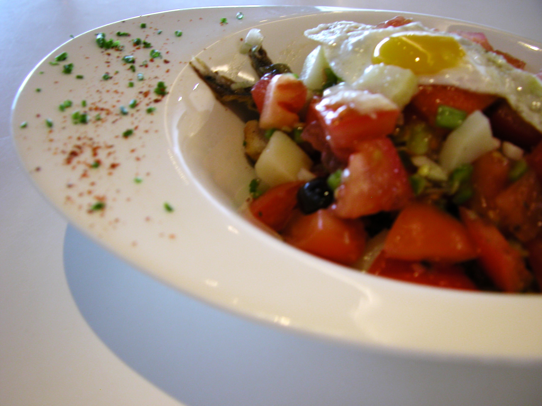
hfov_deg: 52.6
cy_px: 203
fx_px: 548
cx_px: 271
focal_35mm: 35
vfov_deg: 40.7
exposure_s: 1/4.5
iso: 100
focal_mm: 8.9
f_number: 2.8
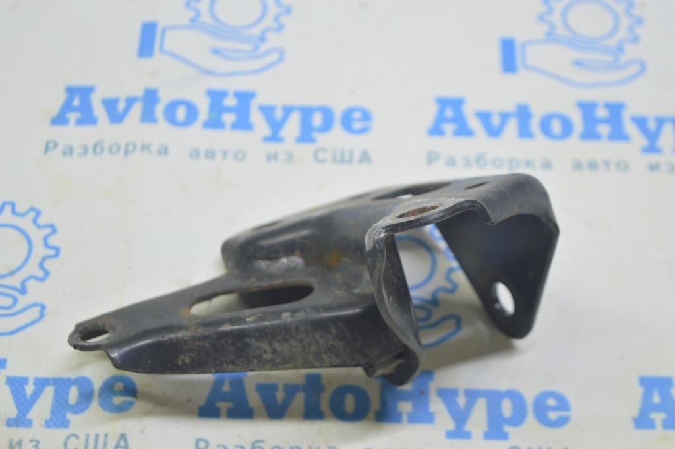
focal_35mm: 72
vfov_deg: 18.9
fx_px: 1349
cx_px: 338
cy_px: 224
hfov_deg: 28.1
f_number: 5.6
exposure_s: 1/20
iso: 400
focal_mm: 48
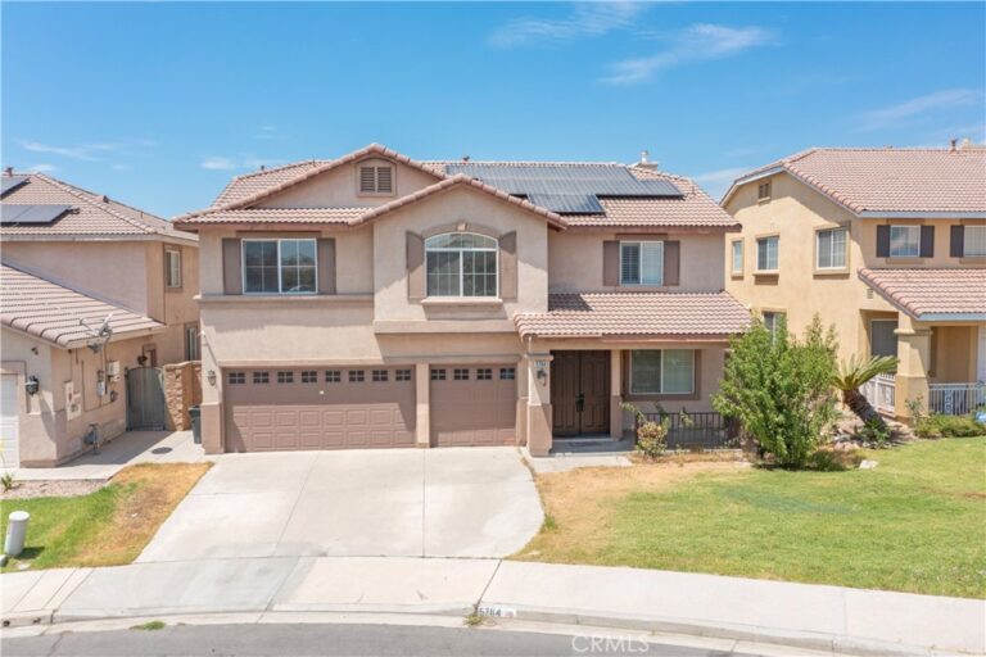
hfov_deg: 65.5
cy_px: 328
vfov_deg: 46.4
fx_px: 767
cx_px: 493
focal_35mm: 28
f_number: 5.6
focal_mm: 10.26
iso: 100
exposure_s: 1/400
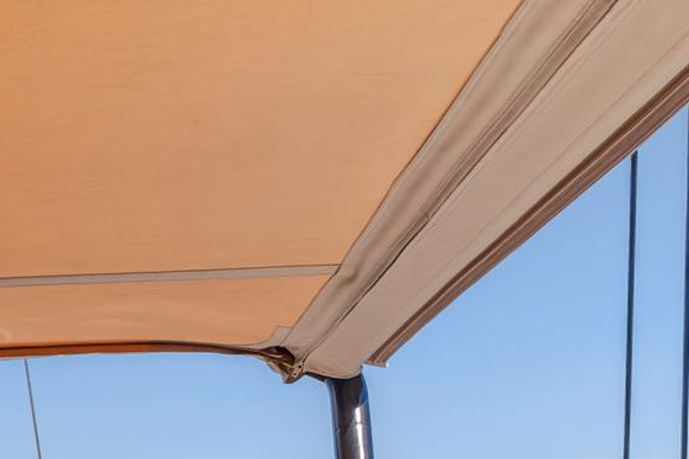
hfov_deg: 19.0
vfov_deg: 18.1
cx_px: -673
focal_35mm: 67
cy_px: 685
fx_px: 1282
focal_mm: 10
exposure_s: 1/450
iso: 160
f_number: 8
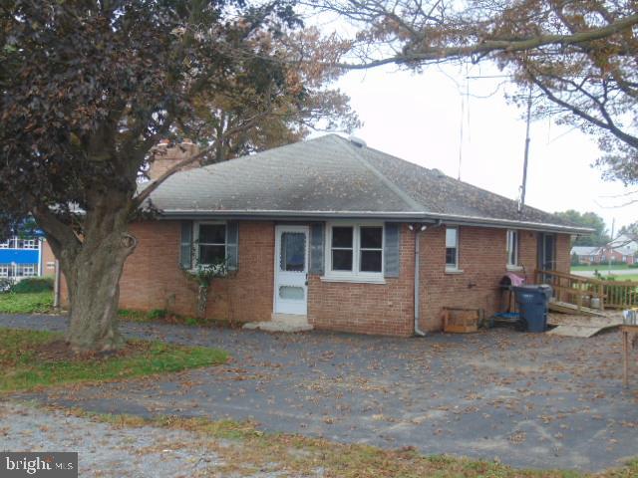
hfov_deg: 38.2
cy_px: 239
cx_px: 319
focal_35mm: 50
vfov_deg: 29.1
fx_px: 922
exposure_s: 1/200
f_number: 3.5
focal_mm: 9
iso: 80
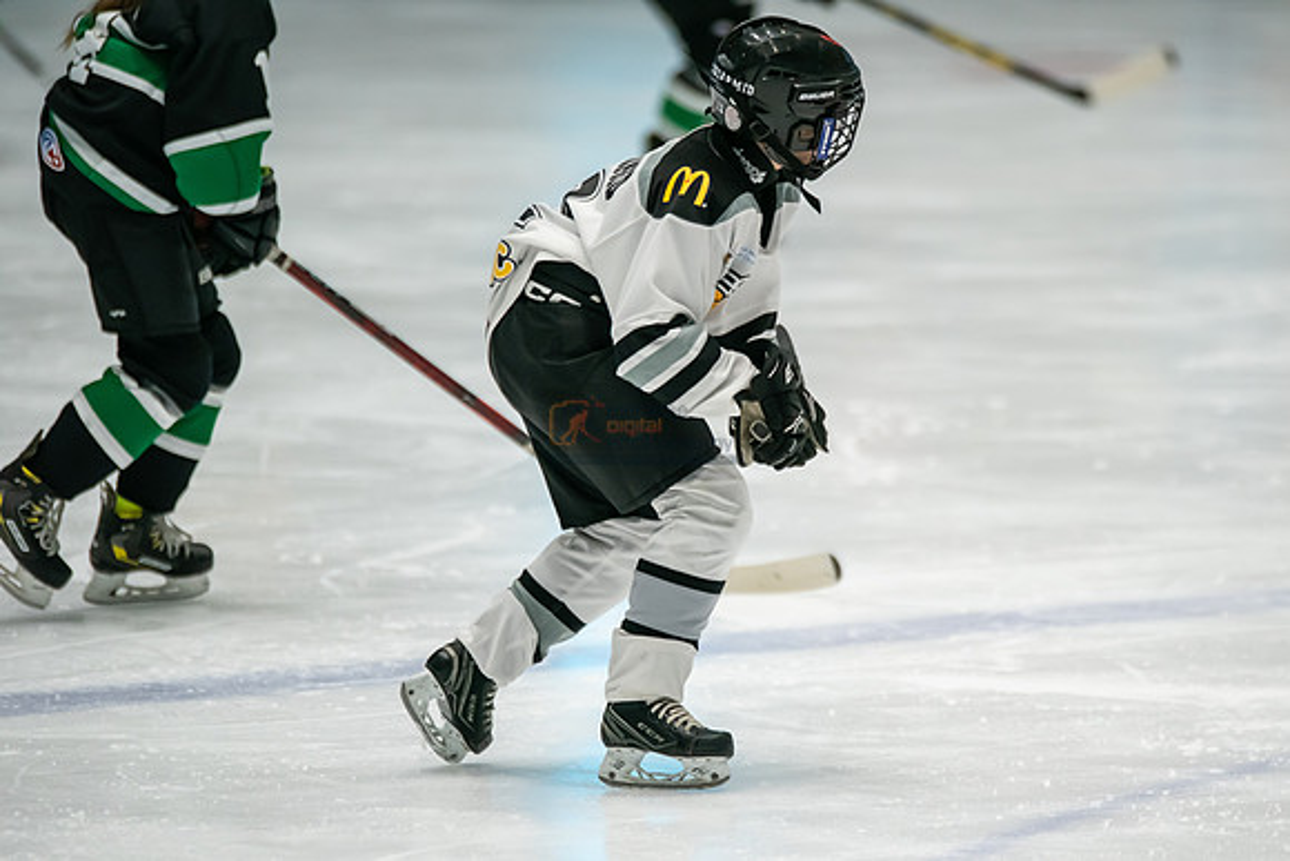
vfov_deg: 3.7
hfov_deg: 5.5
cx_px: 808
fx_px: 13466
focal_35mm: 376
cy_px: 539
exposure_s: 1/1600
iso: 3200
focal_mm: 300
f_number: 3.2
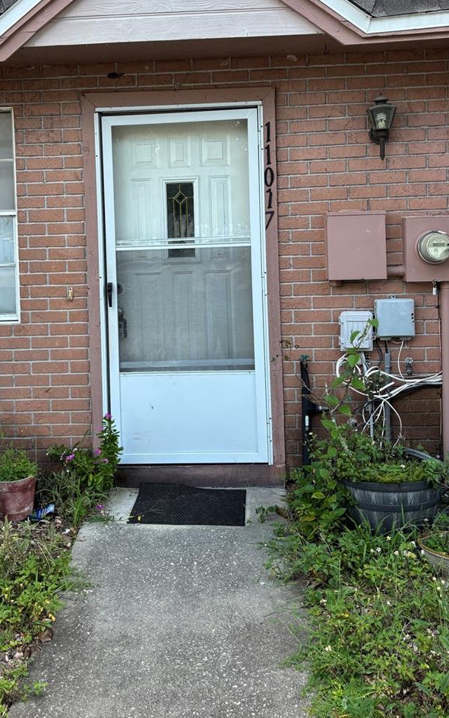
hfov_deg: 36.1
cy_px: 269
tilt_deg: -1.1
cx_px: 167
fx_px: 685
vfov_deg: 54.7
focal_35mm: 35
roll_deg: -0.1
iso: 50
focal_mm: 5.96
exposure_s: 1/377
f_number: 1.6
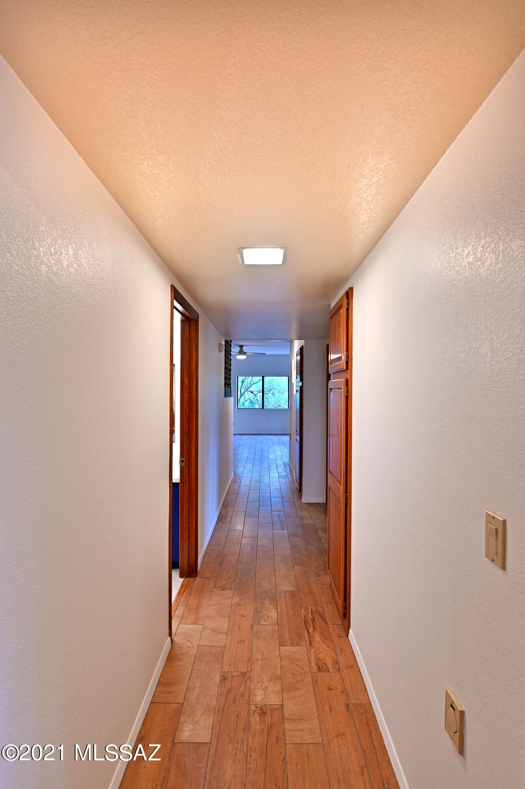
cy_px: 394
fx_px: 351
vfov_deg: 96.8
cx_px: 262
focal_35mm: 16
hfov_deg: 73.6
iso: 100
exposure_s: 2
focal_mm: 16
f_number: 9
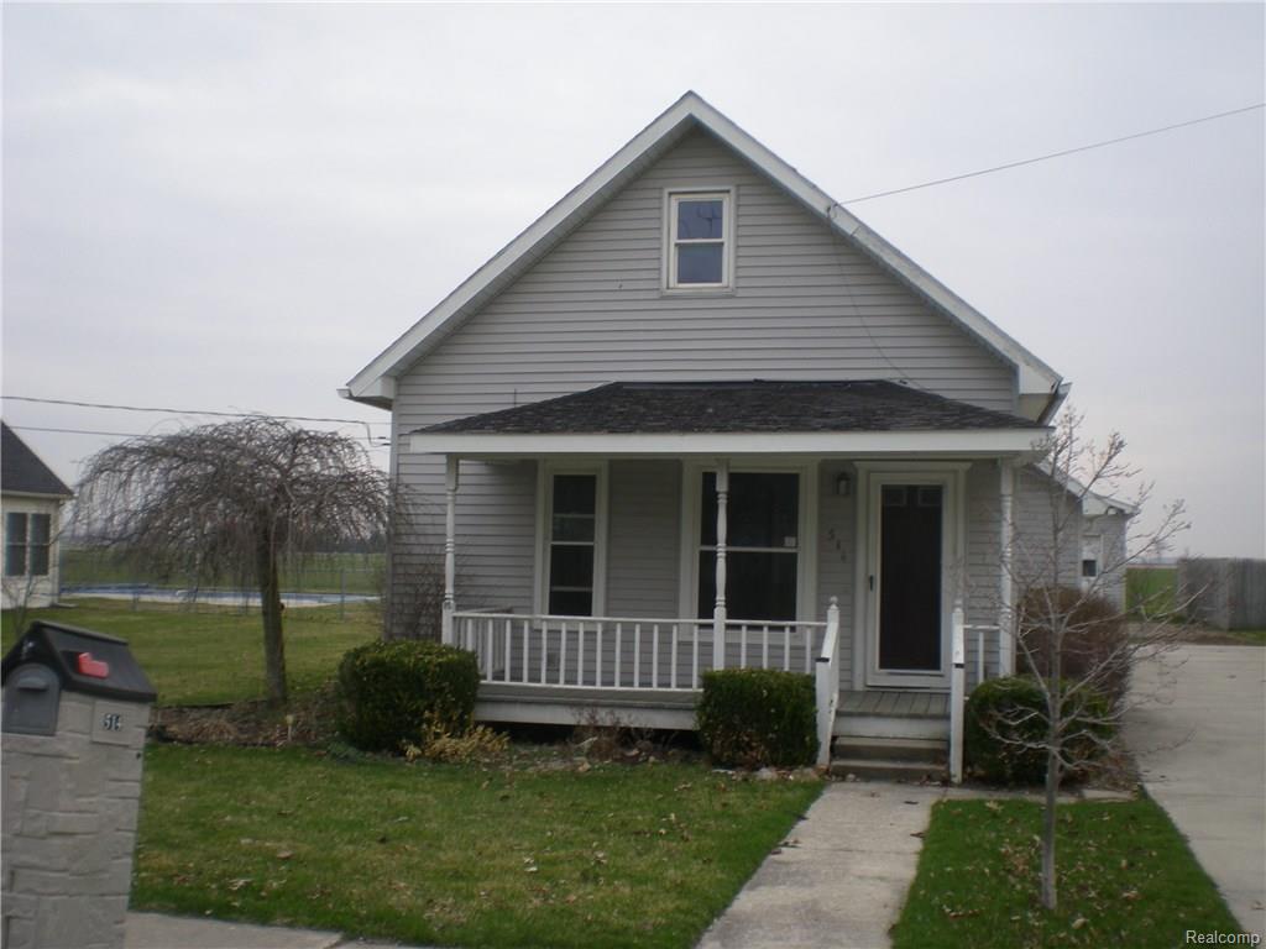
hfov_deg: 49.0
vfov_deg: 37.7
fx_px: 1390
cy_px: 474
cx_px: 633
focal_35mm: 38
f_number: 4.6
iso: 50
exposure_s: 1/214
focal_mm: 6.3
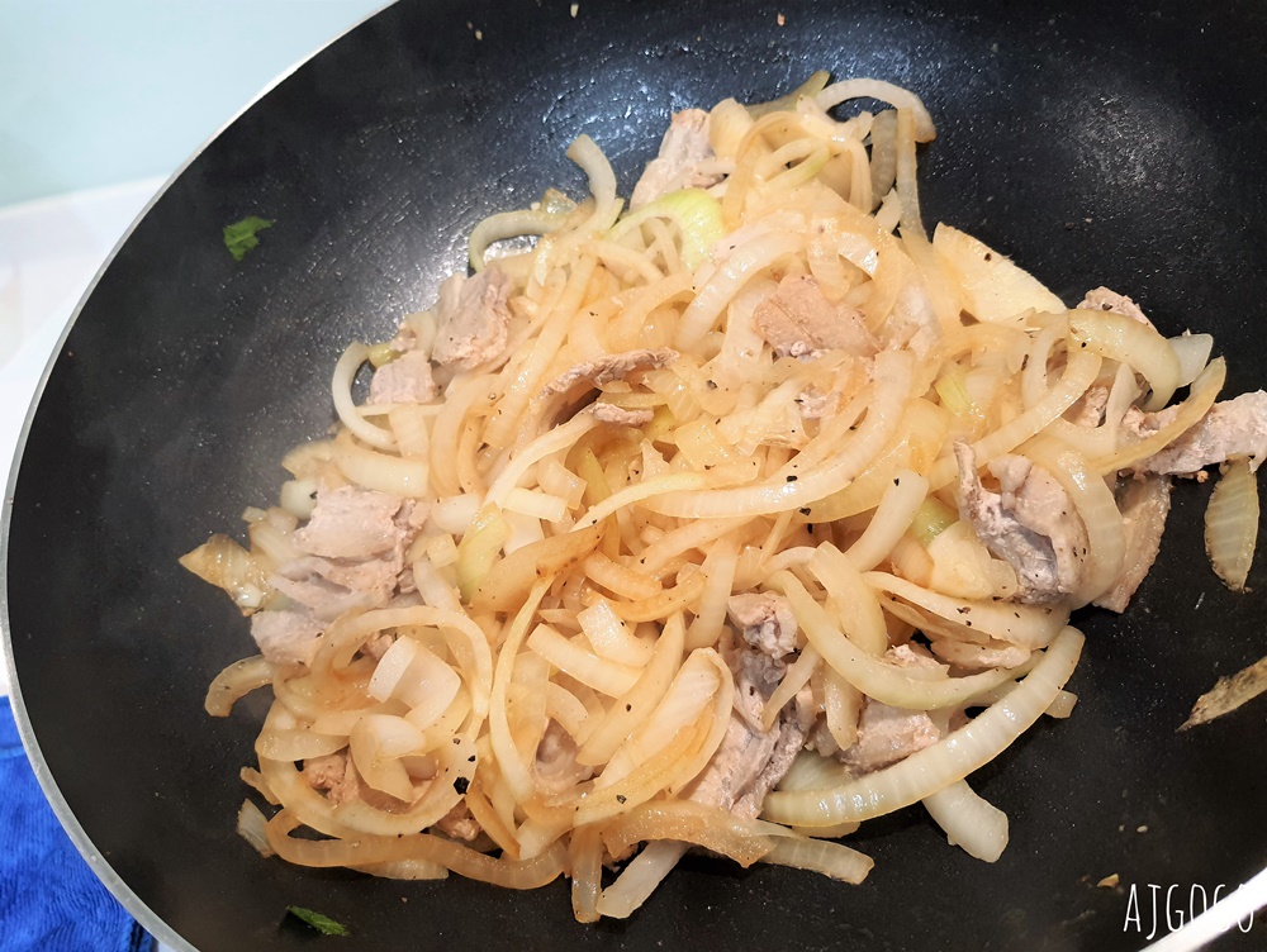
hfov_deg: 67.3
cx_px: 634
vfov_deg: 53.1
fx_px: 953
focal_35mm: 26
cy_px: 476
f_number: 1.7
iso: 160
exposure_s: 1/120
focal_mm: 4.32
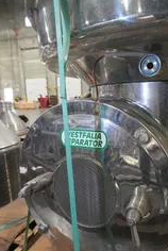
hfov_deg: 53.9
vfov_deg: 76.4
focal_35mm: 23
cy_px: 122
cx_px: 119
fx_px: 159
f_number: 2.8
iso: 3200
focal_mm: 9
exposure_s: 1/160
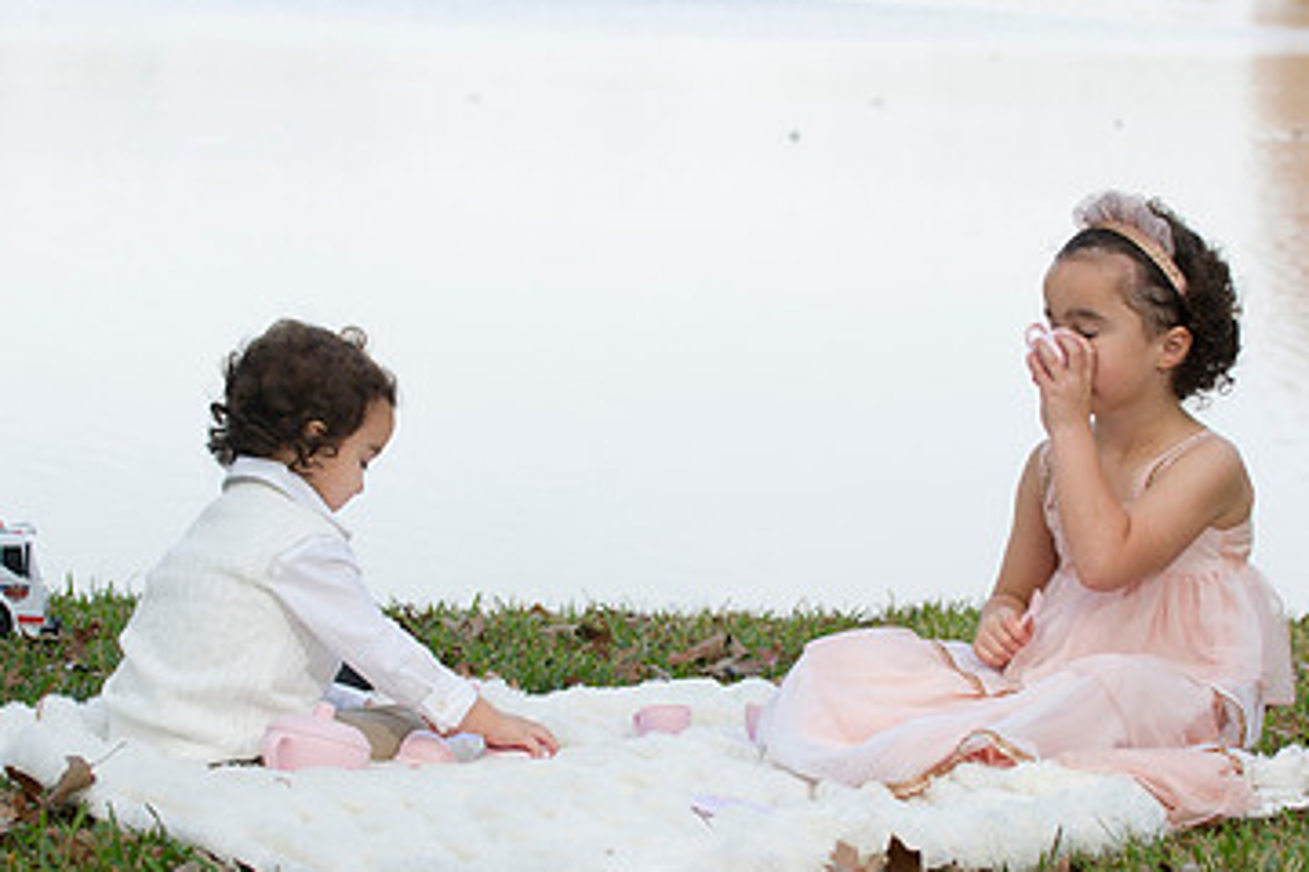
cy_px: 443
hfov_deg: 15.5
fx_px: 4799
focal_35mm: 132
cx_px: 640
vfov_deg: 10.4
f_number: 5
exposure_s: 1/320
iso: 200
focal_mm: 82
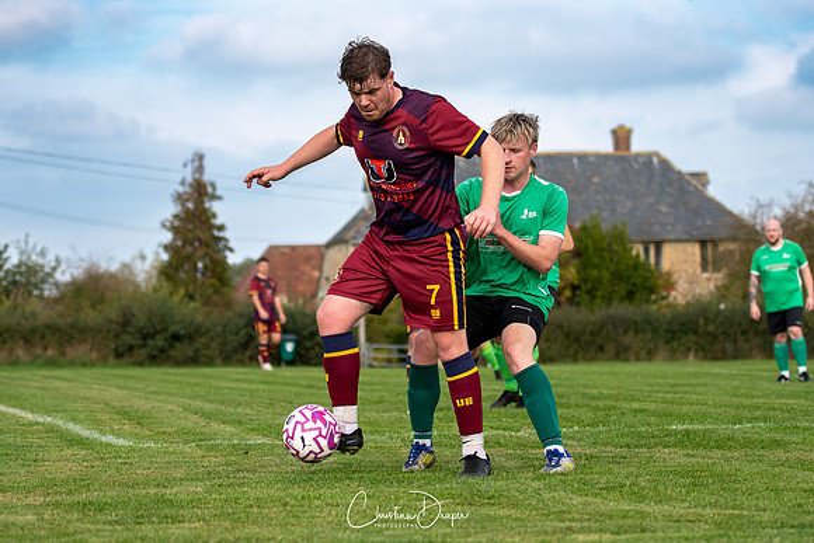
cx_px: 407
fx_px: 2518
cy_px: 255
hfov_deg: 18.4
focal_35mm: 111
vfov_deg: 12.3
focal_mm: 70
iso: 320
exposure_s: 1/4000
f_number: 2.8
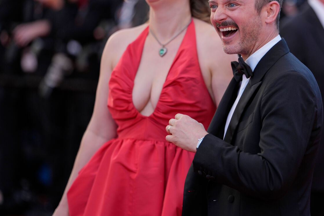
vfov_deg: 6.7
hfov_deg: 10.0
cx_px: 209
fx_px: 1854
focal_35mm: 206
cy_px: 73
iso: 400
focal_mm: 130
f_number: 2
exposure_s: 1/1600
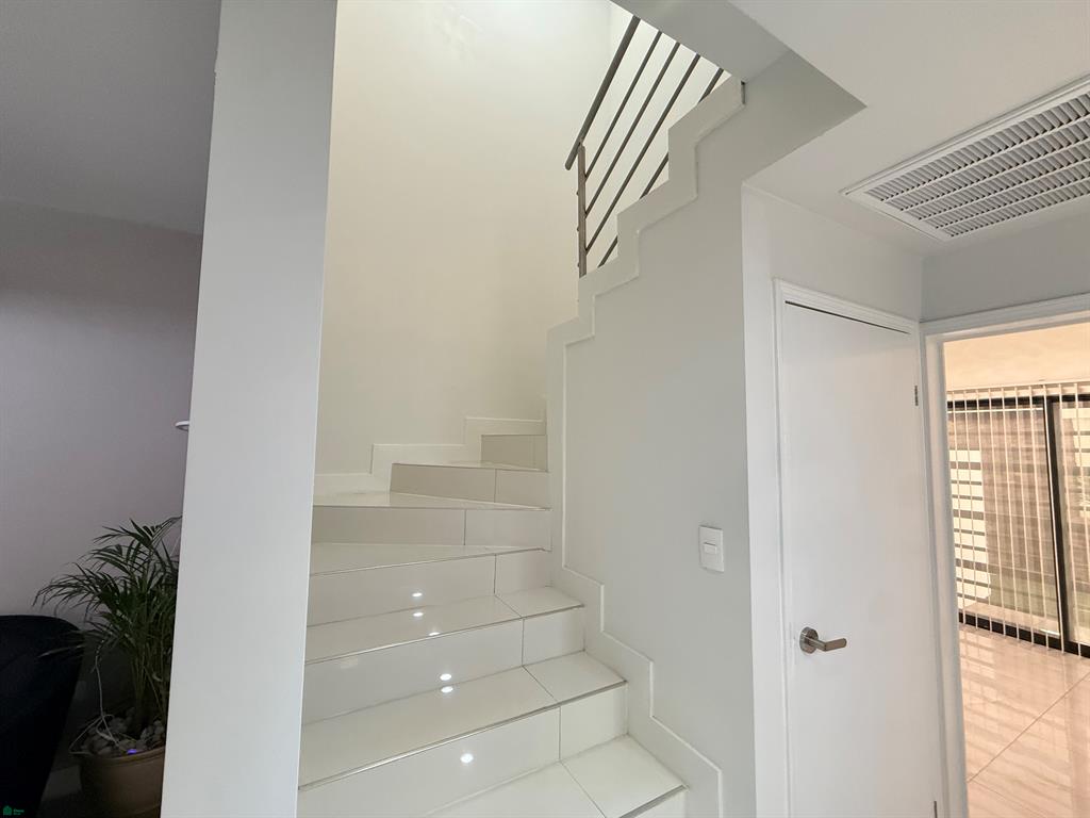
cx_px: 545
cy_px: 409
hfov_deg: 102.1
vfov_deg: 85.7
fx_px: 441
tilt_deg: +5.6
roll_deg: -0.4
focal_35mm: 14
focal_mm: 2.22
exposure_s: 1/60
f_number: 2.2
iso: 400
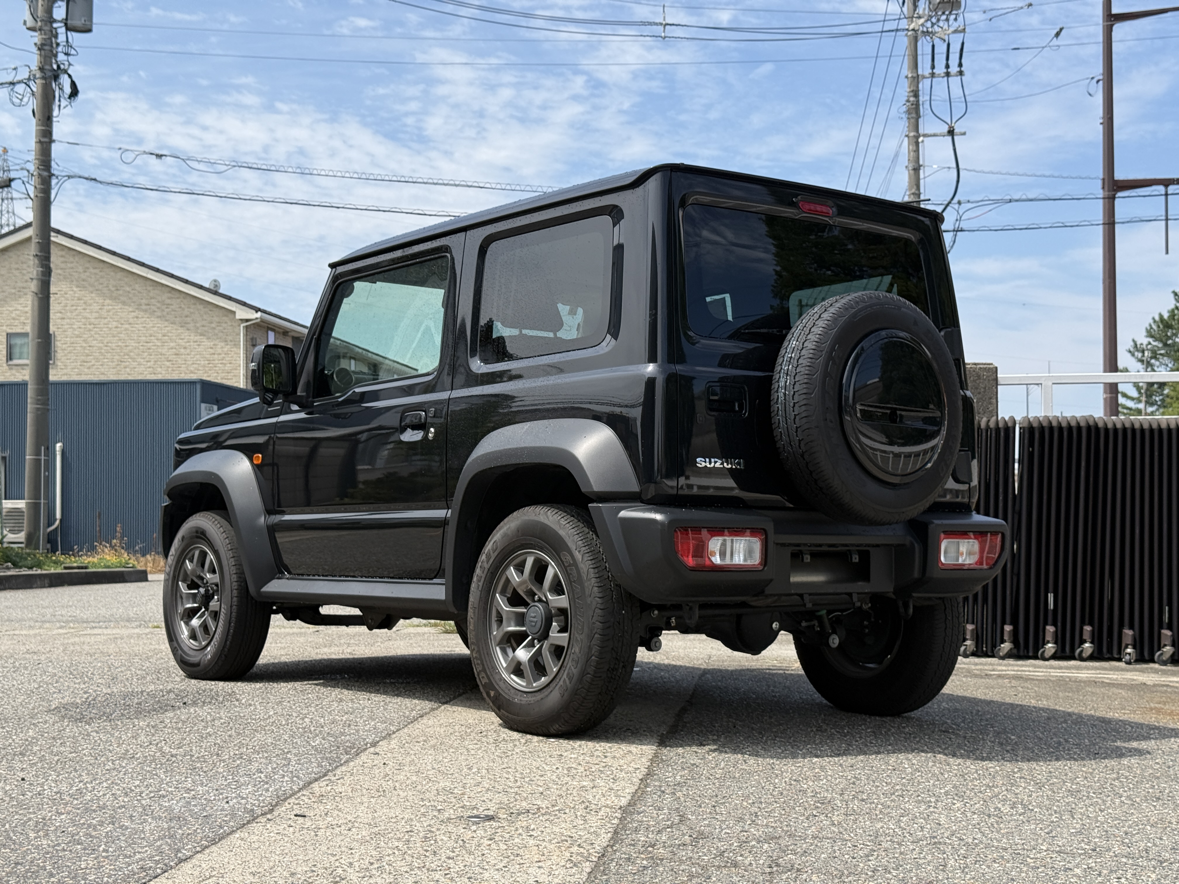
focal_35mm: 48
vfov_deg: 30.3
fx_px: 1635
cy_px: 442
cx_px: 590
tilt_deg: +2.1
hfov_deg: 39.7
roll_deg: +0.4
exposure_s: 1/3534
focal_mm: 6.76
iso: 64
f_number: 1.78
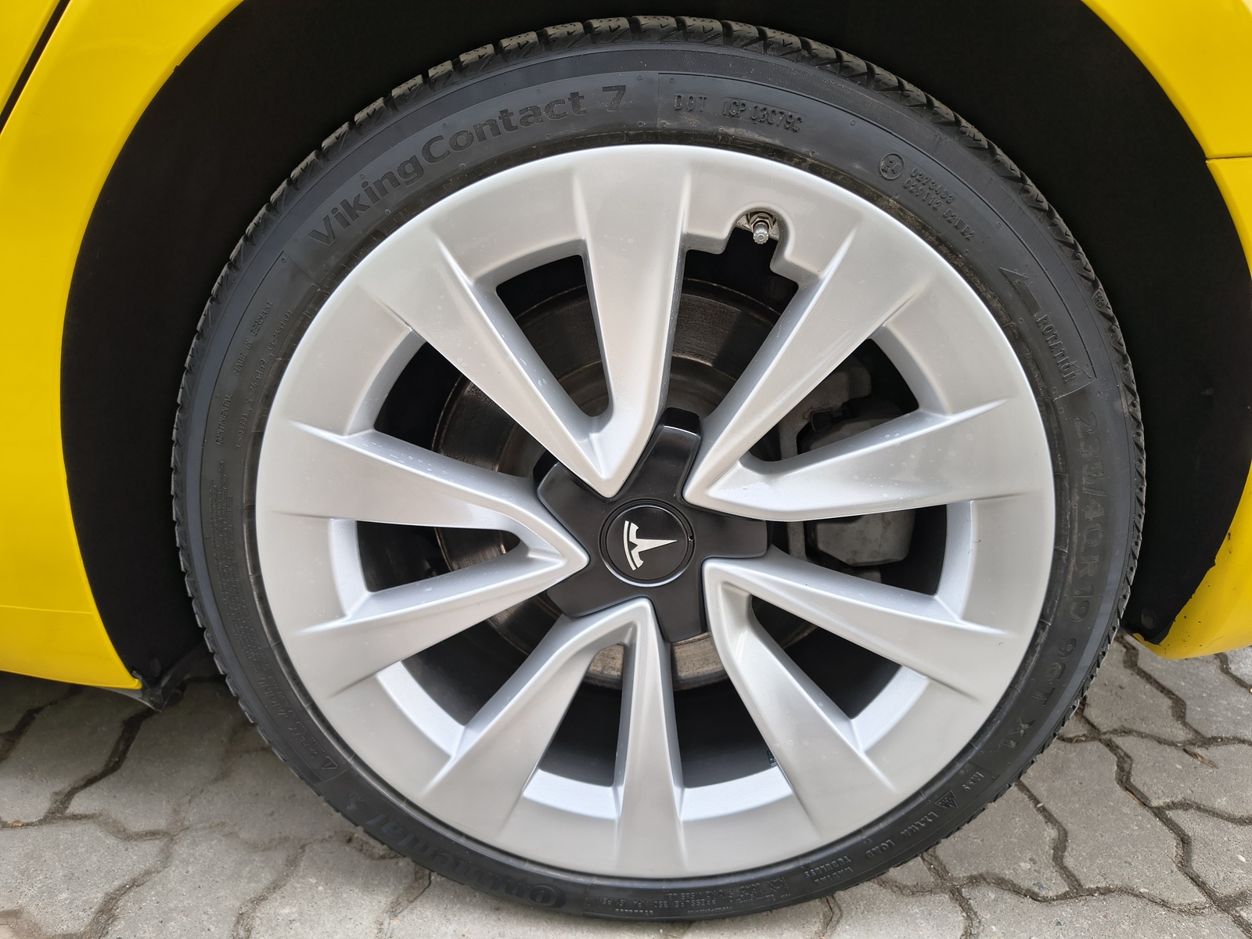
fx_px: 868
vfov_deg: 56.8
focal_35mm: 24
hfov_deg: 71.6
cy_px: 470
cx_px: 626
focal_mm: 5.56
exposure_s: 1/100
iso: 221
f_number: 1.8
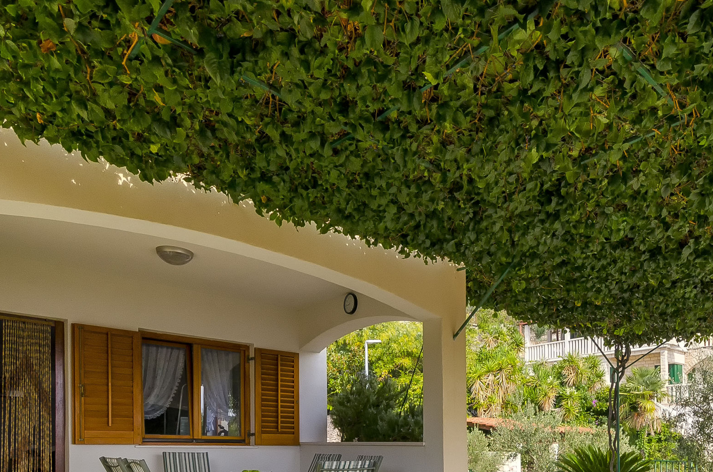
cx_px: 471
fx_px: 534
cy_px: 423
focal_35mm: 27
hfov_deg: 65.8
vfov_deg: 43.7
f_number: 8
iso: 100
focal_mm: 10
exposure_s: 1/500
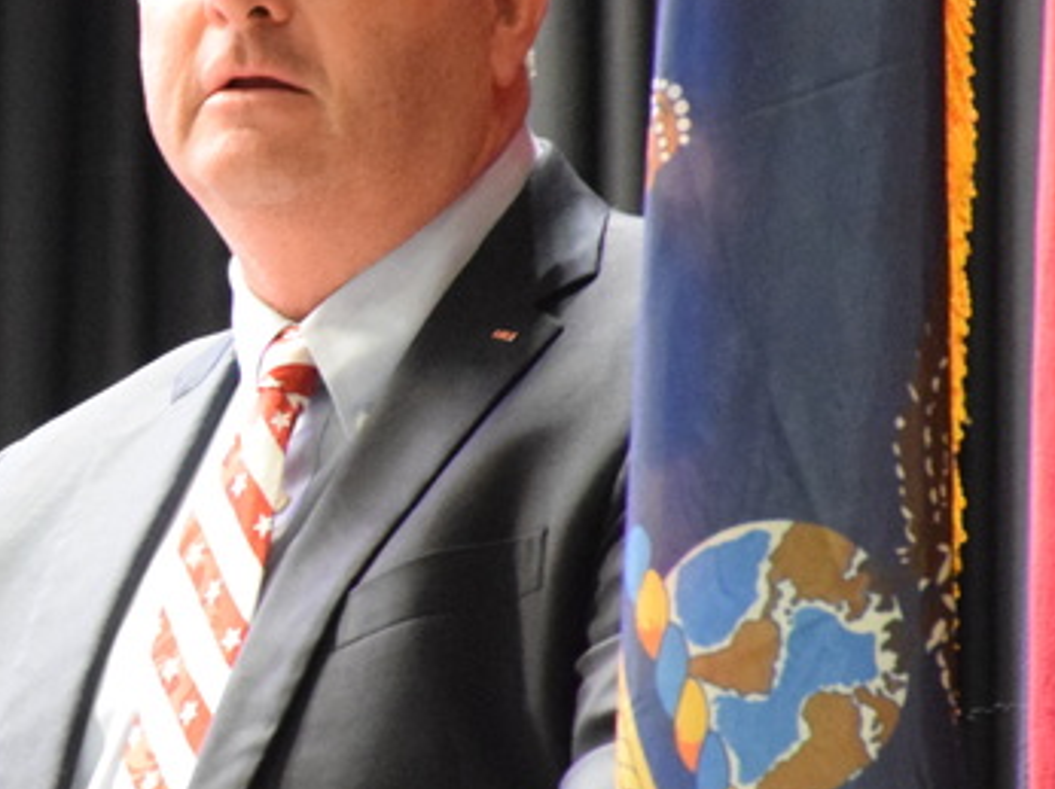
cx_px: -259
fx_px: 18213
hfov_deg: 3.3
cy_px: 388
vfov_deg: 2.5
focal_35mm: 598
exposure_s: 1/50
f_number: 5.6
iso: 6400
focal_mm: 140
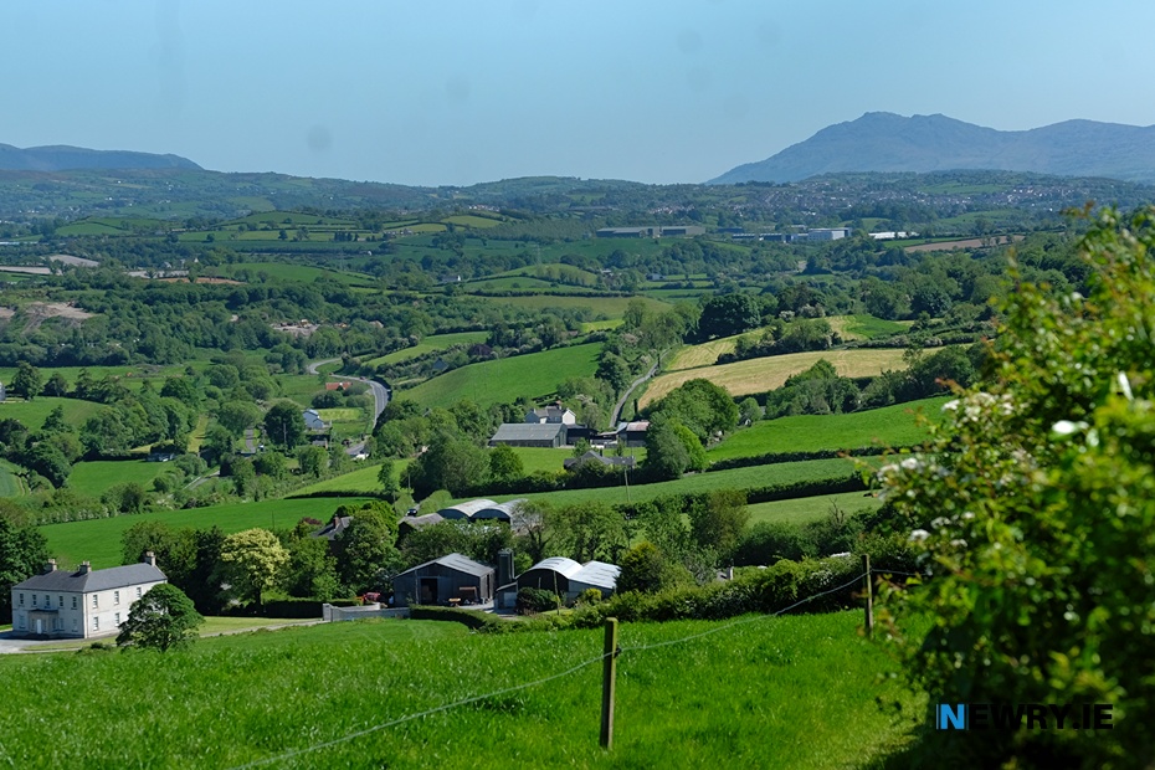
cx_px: 578
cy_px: 385
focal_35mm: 103
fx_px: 3304
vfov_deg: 13.3
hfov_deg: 19.8
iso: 400
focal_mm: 68.7
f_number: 8
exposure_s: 1/640
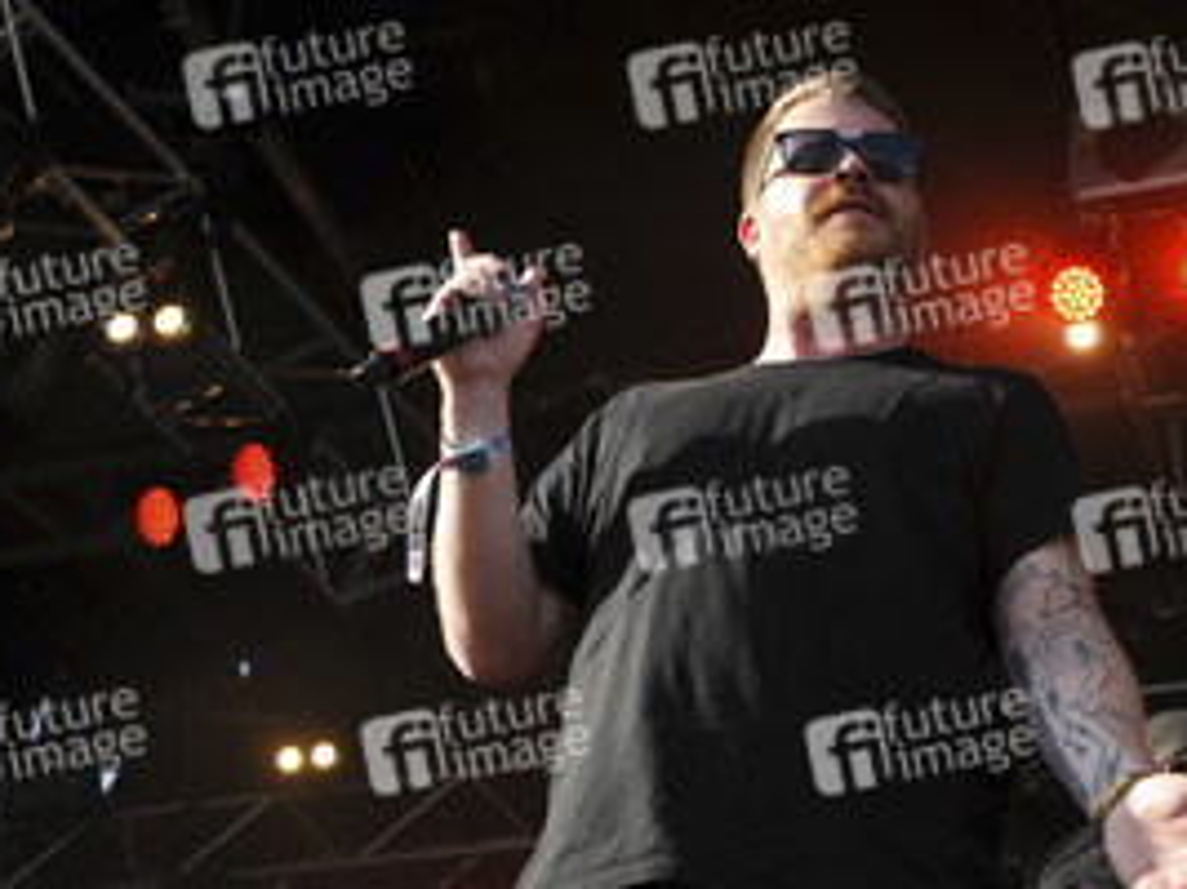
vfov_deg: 18.1
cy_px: 631
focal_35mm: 81
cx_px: 800
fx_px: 2776
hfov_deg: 24.0
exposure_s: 1/500
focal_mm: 50
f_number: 5.6
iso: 400
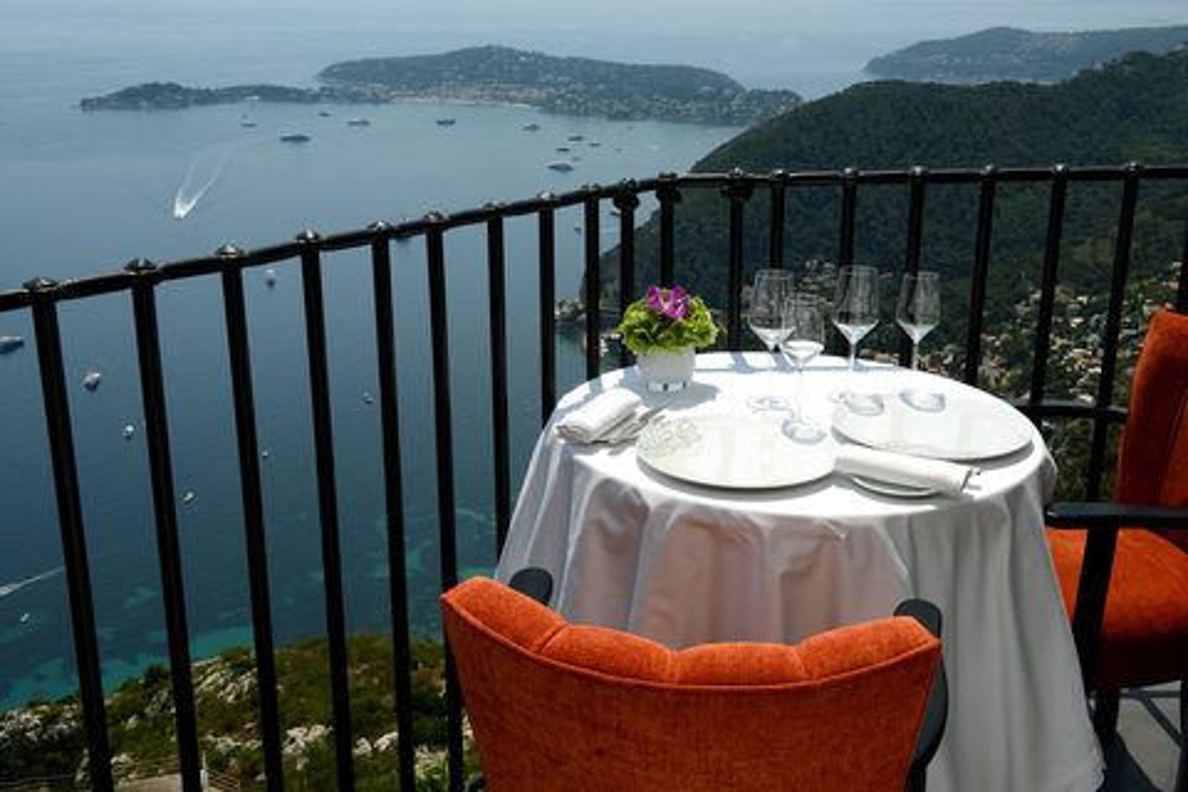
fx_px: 1320
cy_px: 396
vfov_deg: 33.4
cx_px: 594
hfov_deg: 48.5
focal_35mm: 40
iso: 160
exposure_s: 1/160
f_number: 14
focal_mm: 40
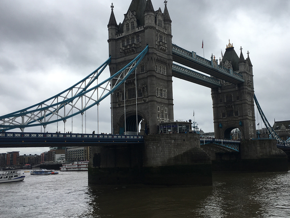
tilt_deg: +6.3
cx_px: 175
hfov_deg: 48.7
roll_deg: +2.1
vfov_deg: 37.7
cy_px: 118
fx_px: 318
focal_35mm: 38
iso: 25
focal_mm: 4.15
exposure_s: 1/1148
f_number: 2.2
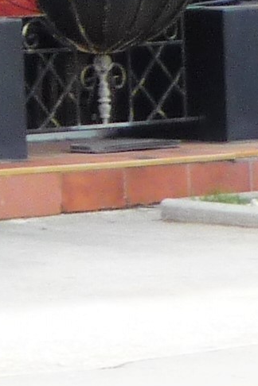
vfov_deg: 3.6
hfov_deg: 2.3
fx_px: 6116
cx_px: -1069
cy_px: -519
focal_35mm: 569
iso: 100
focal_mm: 13.1
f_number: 4.6
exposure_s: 1/125
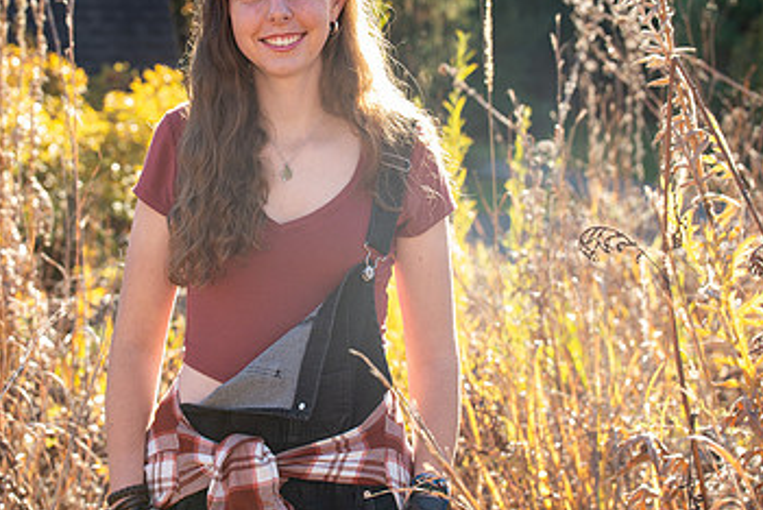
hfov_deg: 17.6
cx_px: 275
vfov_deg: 11.8
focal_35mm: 116
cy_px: 236
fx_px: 2461
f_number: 5.6
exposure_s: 1/200
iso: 400
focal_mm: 70
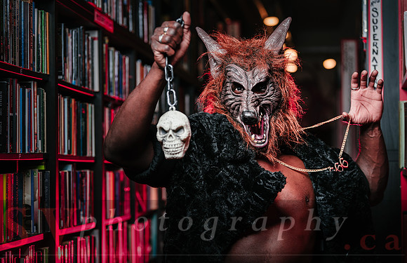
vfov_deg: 14.9
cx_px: 199
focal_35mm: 90
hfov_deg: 22.8
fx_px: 1009
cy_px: 130
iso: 64
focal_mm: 85
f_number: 3.5
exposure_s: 1/200
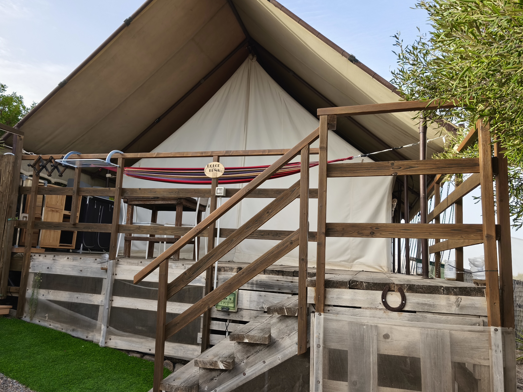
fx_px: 438
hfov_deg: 61.4
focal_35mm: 29
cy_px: 202
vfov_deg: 48.2
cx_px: 222
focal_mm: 5.35
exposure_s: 1/254
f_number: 1.7
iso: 80
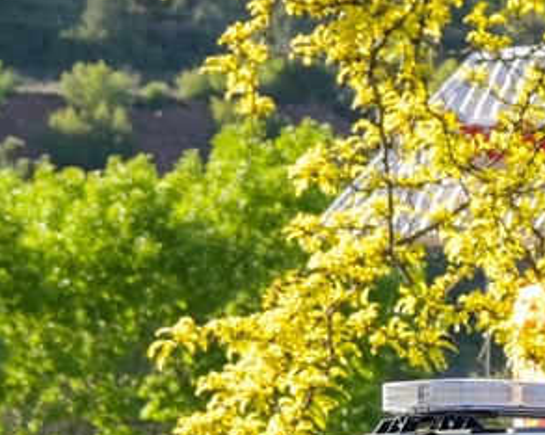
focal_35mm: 430
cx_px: 415
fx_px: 6931
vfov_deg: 3.6
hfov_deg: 4.5
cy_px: 682
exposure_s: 1/640
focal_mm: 75
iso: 400
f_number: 6
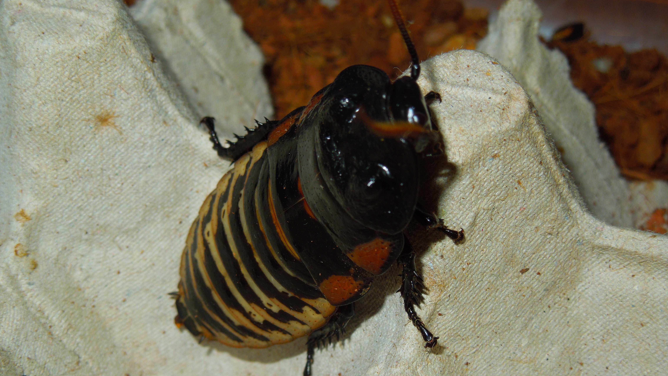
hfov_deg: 27.9
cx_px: 334
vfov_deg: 15.9
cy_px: 212
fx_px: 1346
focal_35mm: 76
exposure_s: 1/40
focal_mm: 12.5
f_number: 4.4
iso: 100
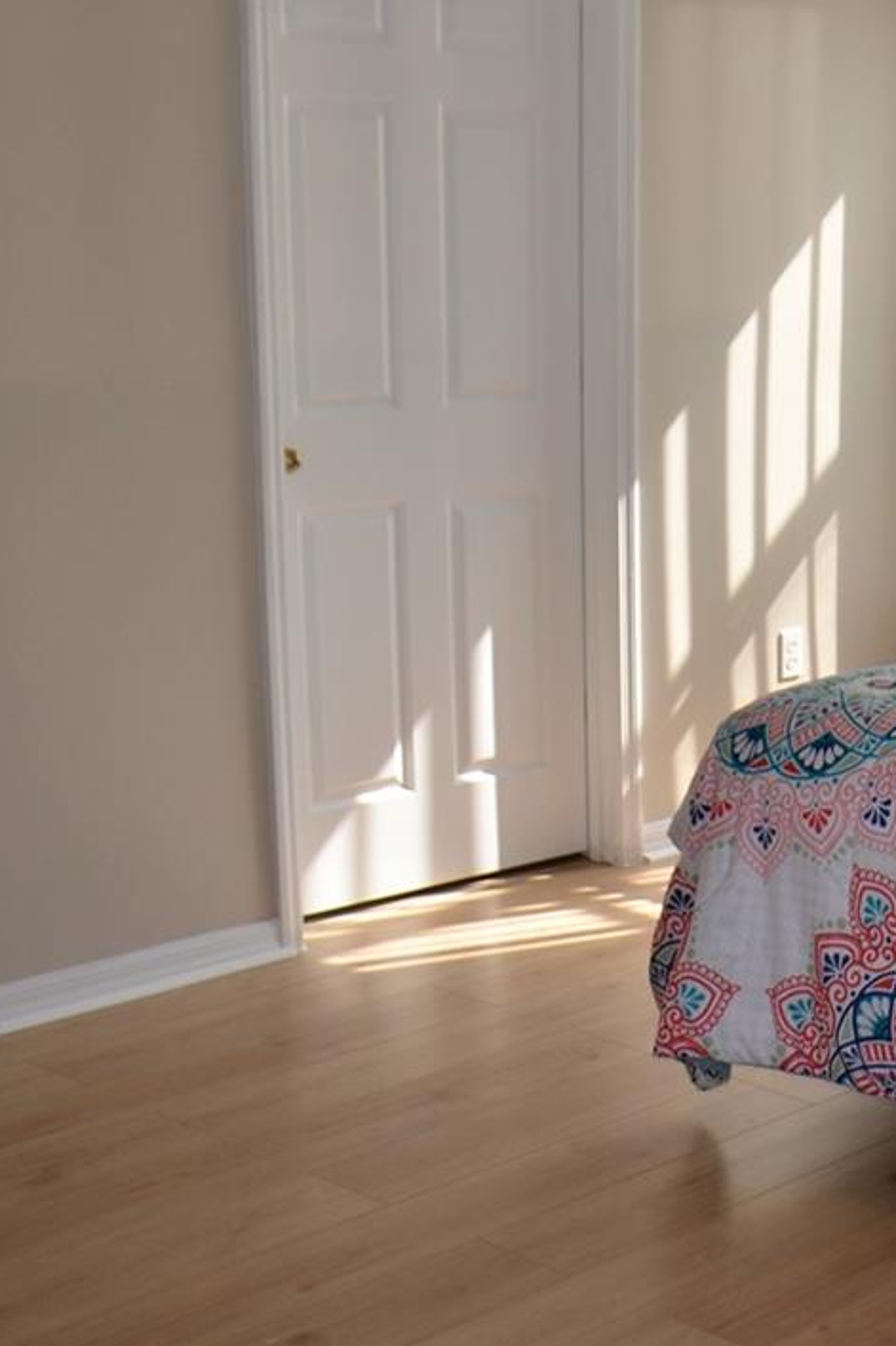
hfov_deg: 19.6
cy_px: 671
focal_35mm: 61
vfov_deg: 32.9
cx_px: 1316
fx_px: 2278
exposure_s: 1/200
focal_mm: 18
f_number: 3.5
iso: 200
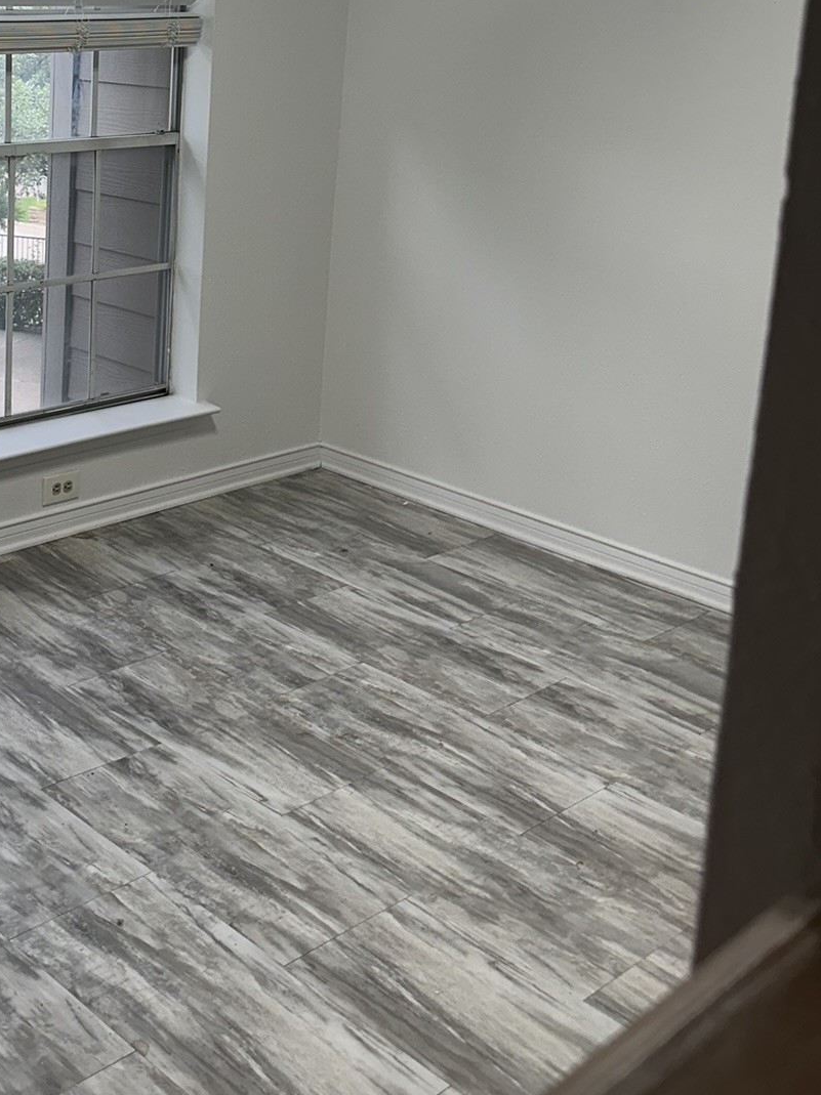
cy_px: 259
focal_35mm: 46
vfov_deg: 40.0
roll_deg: -2.2
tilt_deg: -9.8
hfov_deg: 29.9
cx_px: 51
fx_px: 1456
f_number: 1.78
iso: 64
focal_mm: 6.86
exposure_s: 1/120
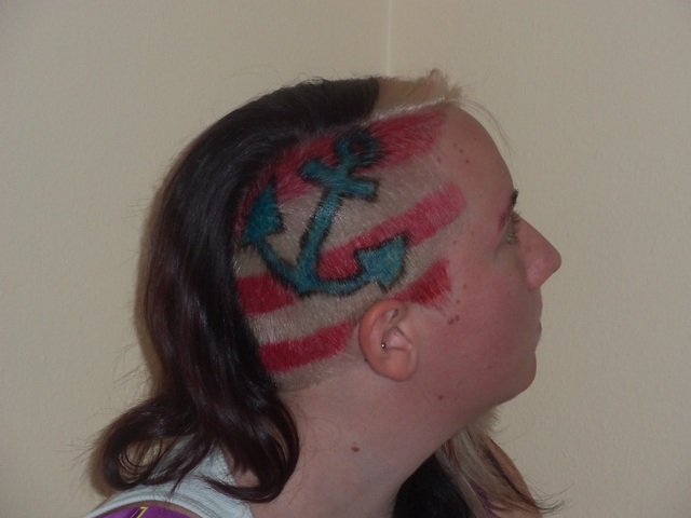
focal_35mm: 140
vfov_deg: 10.6
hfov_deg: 14.1
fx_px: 2795
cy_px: 259
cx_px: 346
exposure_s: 1/200
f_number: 5.7
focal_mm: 25.3
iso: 125
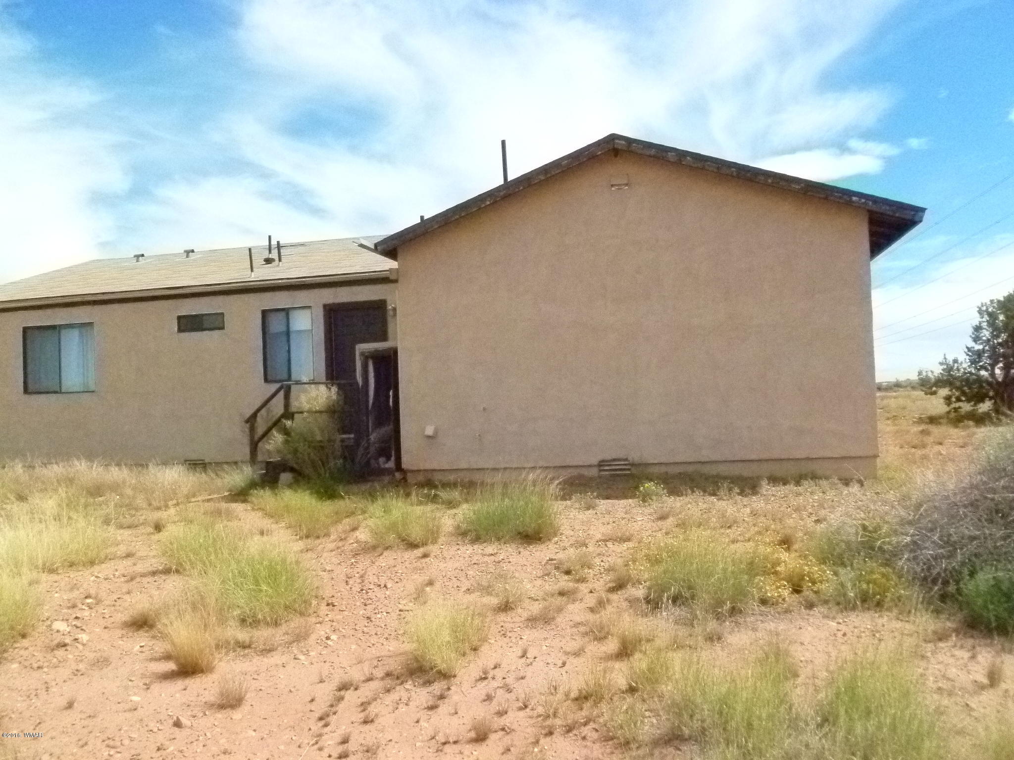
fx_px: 820
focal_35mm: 28
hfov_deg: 63.4
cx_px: 507
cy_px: 380
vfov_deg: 49.7
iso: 1600
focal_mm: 5
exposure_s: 1/1600
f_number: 10
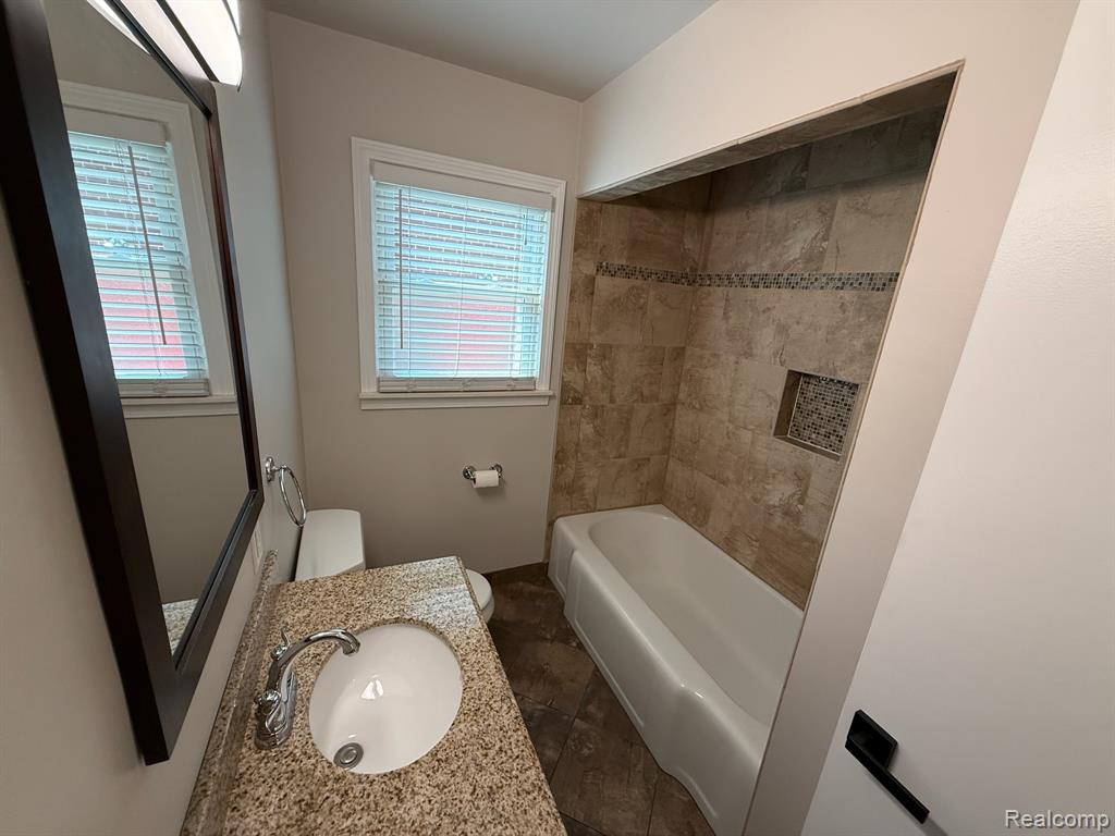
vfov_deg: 85.7
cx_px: 558
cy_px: 418
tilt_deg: -16.2
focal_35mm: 14
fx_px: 451
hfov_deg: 102.1
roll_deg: -5.3
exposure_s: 1/120
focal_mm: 2.22
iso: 200
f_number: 2.2
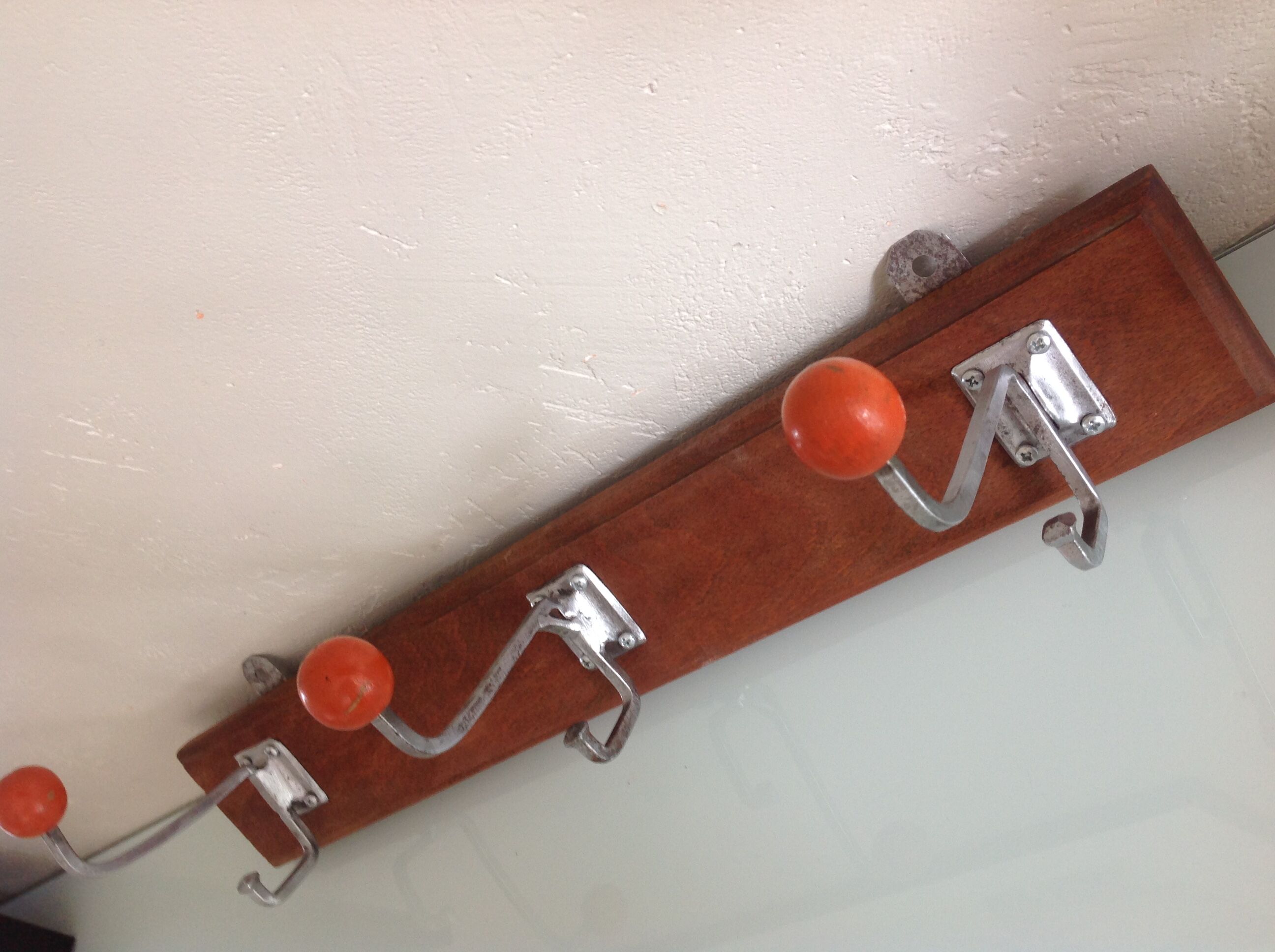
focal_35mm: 35
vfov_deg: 40.6
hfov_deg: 52.7
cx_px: 638
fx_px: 1287
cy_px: 476
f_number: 2.4
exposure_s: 1/17
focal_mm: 4.28
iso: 50
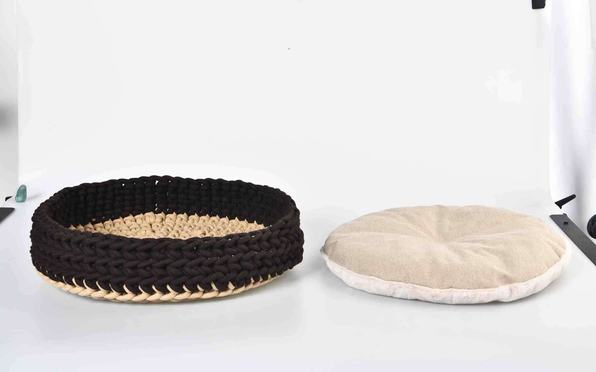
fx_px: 926
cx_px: 298
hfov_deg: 35.7
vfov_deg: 22.7
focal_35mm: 57
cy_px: 194
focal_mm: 55
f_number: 9
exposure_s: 1/125
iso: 320
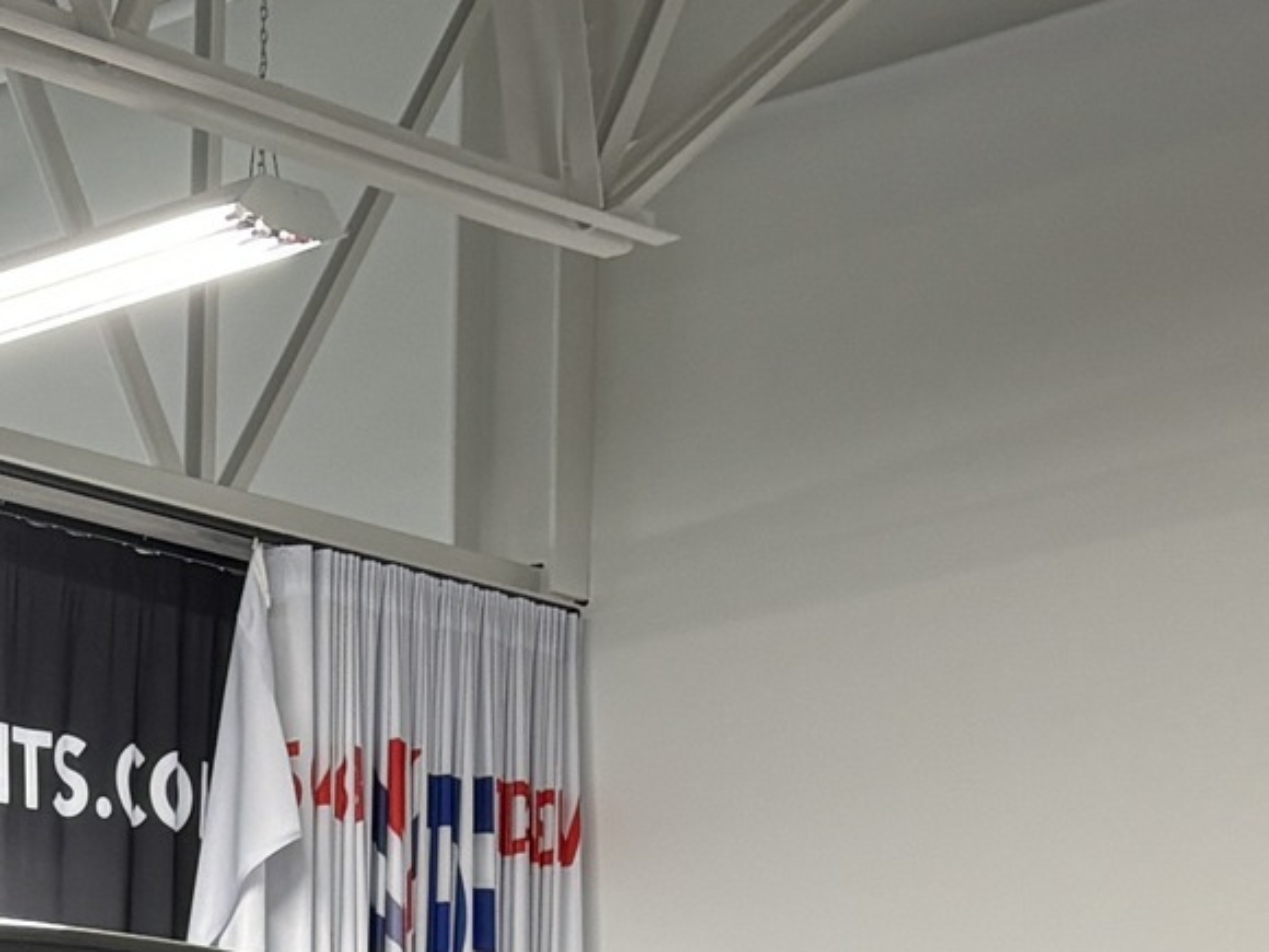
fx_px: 4729
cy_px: 1928
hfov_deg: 13.8
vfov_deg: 10.5
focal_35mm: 129
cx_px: -910
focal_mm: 5.96
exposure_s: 1/60
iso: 100
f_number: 1.6
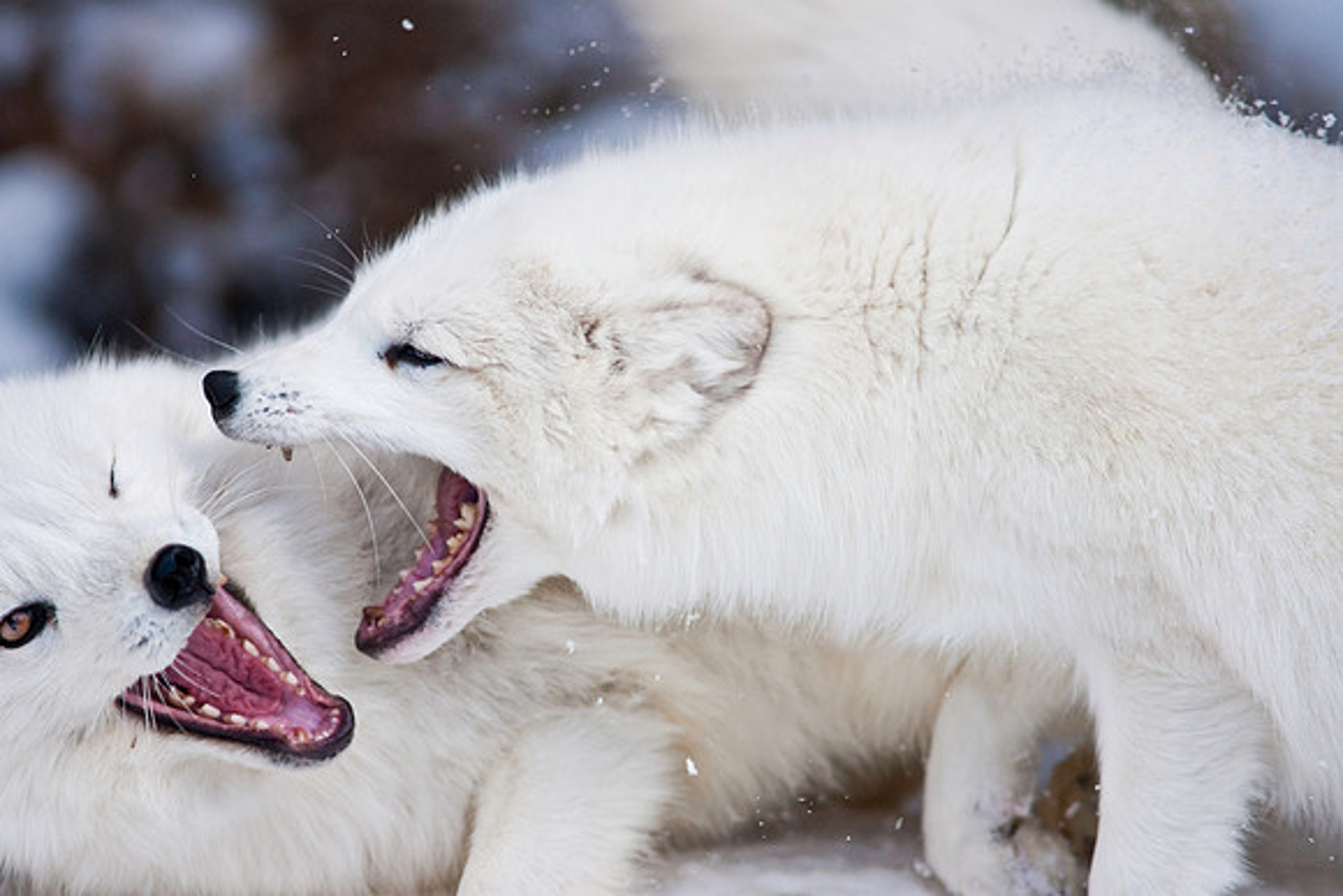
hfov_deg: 4.6
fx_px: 16791
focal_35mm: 450
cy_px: 448
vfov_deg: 3.1
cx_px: 672
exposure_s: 1/2500
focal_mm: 300
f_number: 3.2
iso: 400
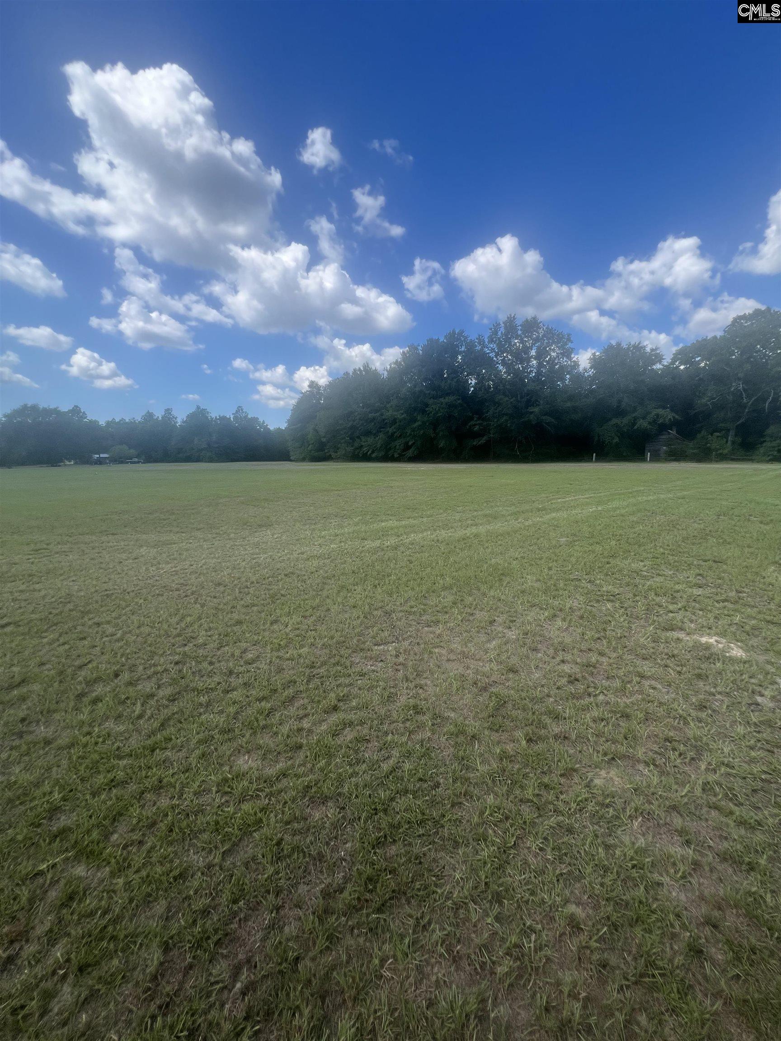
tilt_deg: -9.7
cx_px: 390
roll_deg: -0.2
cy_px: 520
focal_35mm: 13
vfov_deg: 106.2
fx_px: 391
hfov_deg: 89.9
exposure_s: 1/1043
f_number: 1.8
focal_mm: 1.57
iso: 32
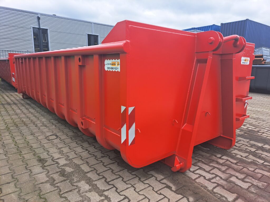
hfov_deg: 71.6
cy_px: 101
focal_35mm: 24
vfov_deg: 56.8
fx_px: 187
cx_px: 135
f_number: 1.8
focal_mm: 5.23
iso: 50
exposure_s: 1/488
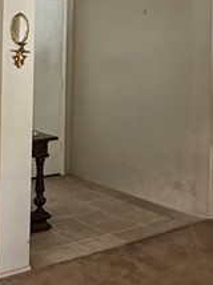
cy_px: 52
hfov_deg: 21.2
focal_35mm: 67
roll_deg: -1.7
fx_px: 551
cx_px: 206
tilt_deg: +0.3
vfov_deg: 28.3
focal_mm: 2.22
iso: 500
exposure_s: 1/60
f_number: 2.2
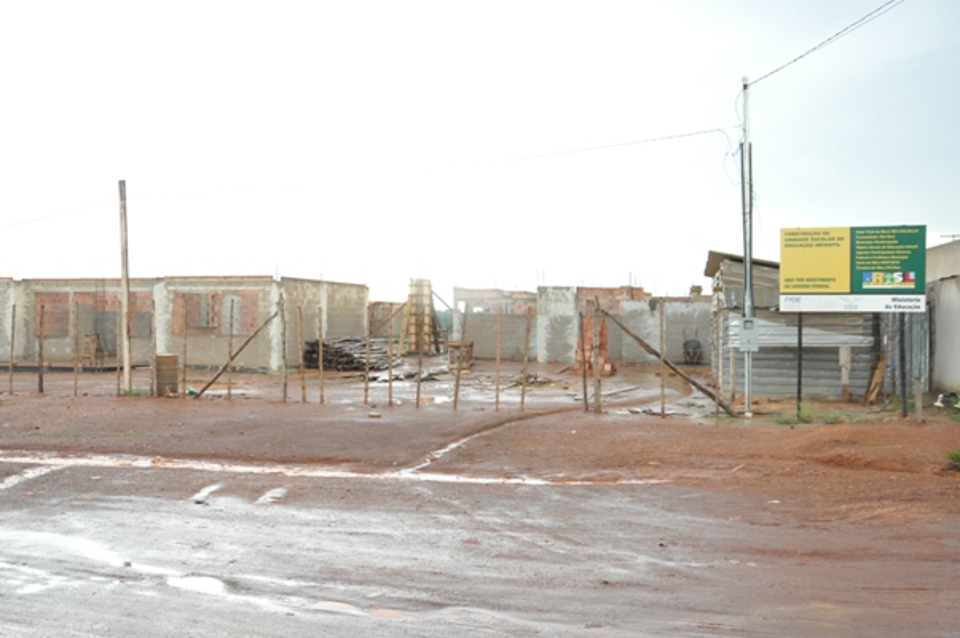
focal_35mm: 33
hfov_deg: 57.3
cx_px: 480
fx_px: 879
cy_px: 319
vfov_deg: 39.9
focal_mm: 22
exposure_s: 1/80
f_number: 9
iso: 1000
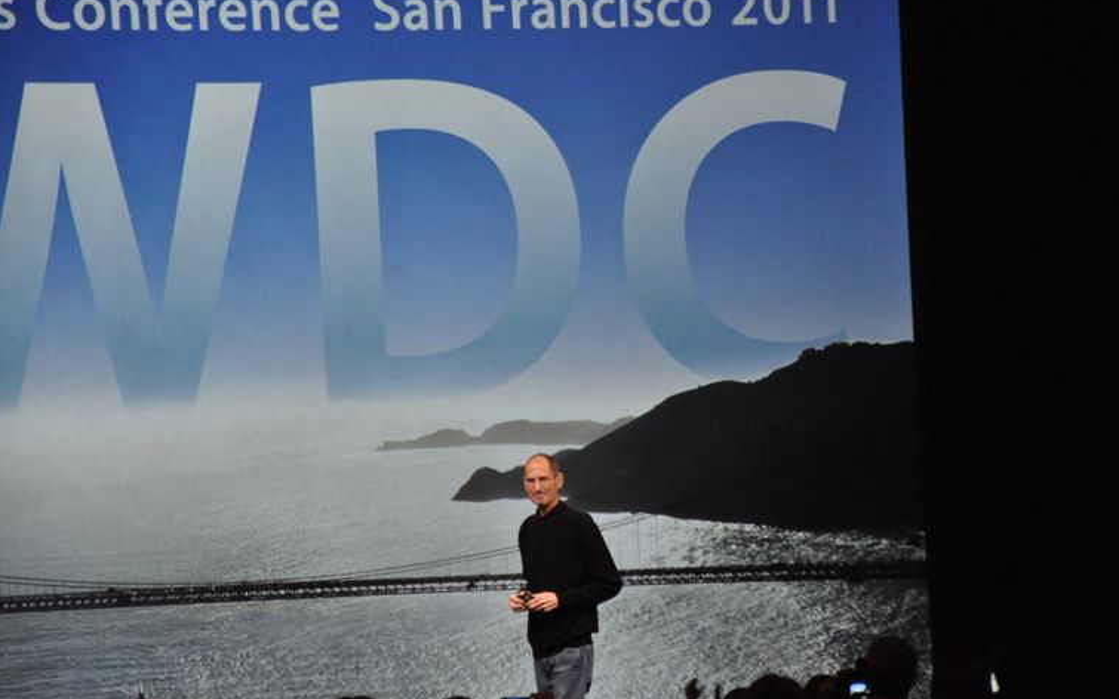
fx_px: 4926
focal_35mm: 162
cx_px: 562
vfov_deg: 8.1
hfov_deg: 13.0
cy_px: 355
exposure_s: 1/125
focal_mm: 105
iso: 1600
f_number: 5.6
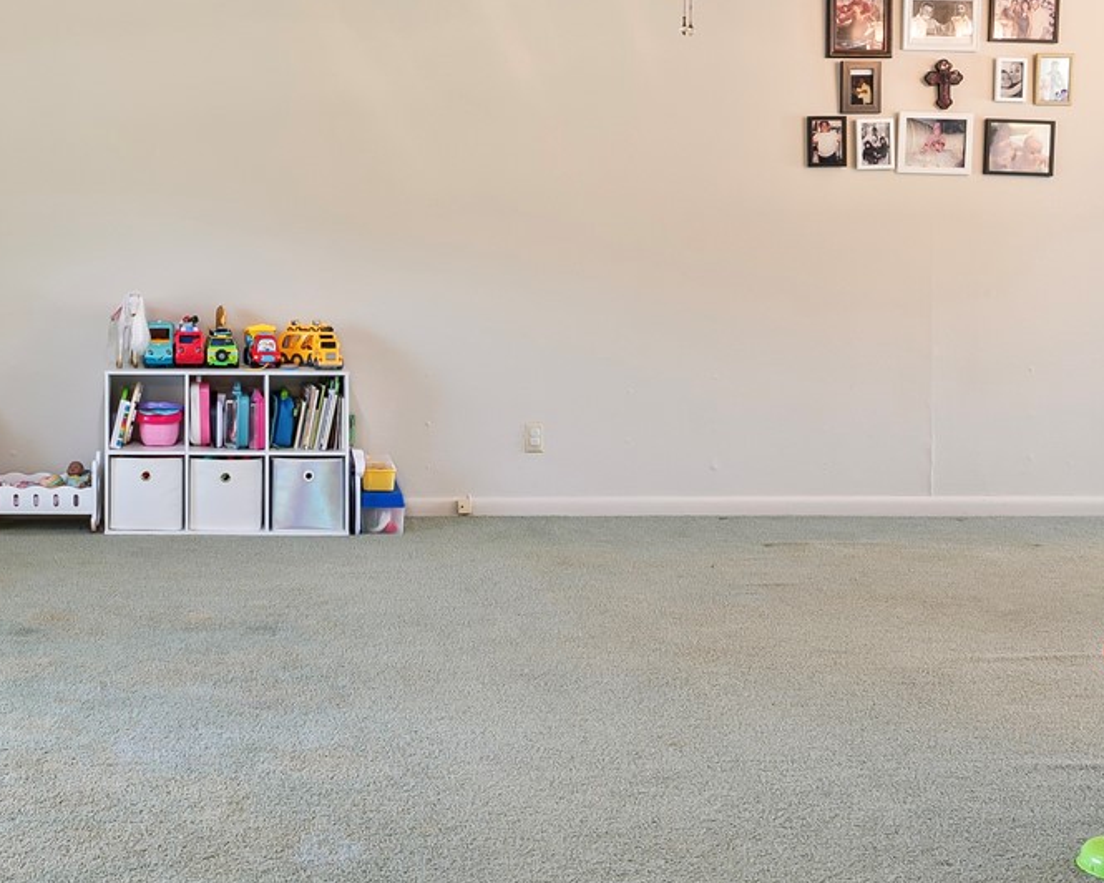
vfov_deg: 32.0
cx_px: 184
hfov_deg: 38.5
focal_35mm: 46
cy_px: 201
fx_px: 1503
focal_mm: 15
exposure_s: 1/1.67
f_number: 6.3
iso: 125
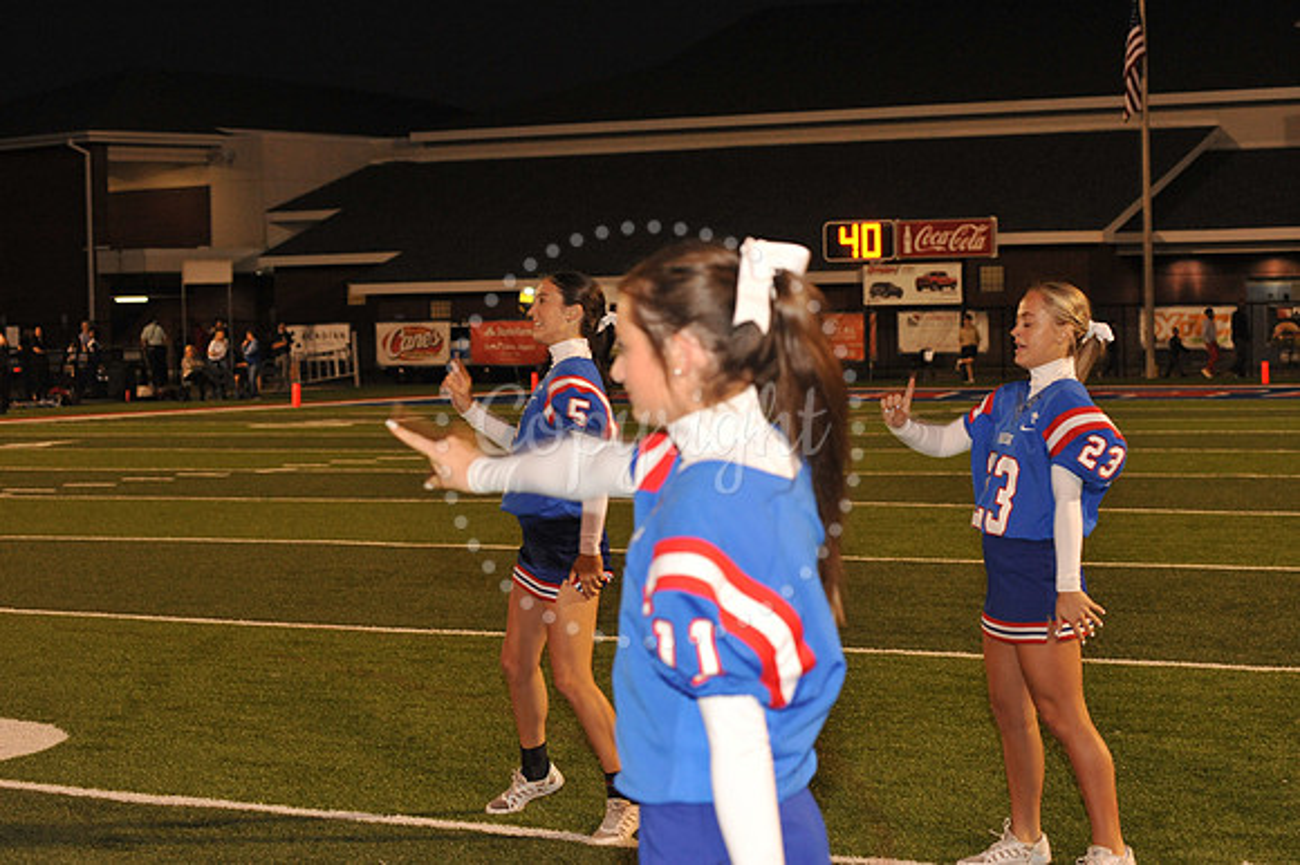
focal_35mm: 80
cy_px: 432
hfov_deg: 25.4
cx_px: 650
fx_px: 2887
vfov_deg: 17.0
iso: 2500
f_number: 7.1
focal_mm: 80
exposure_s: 1/160
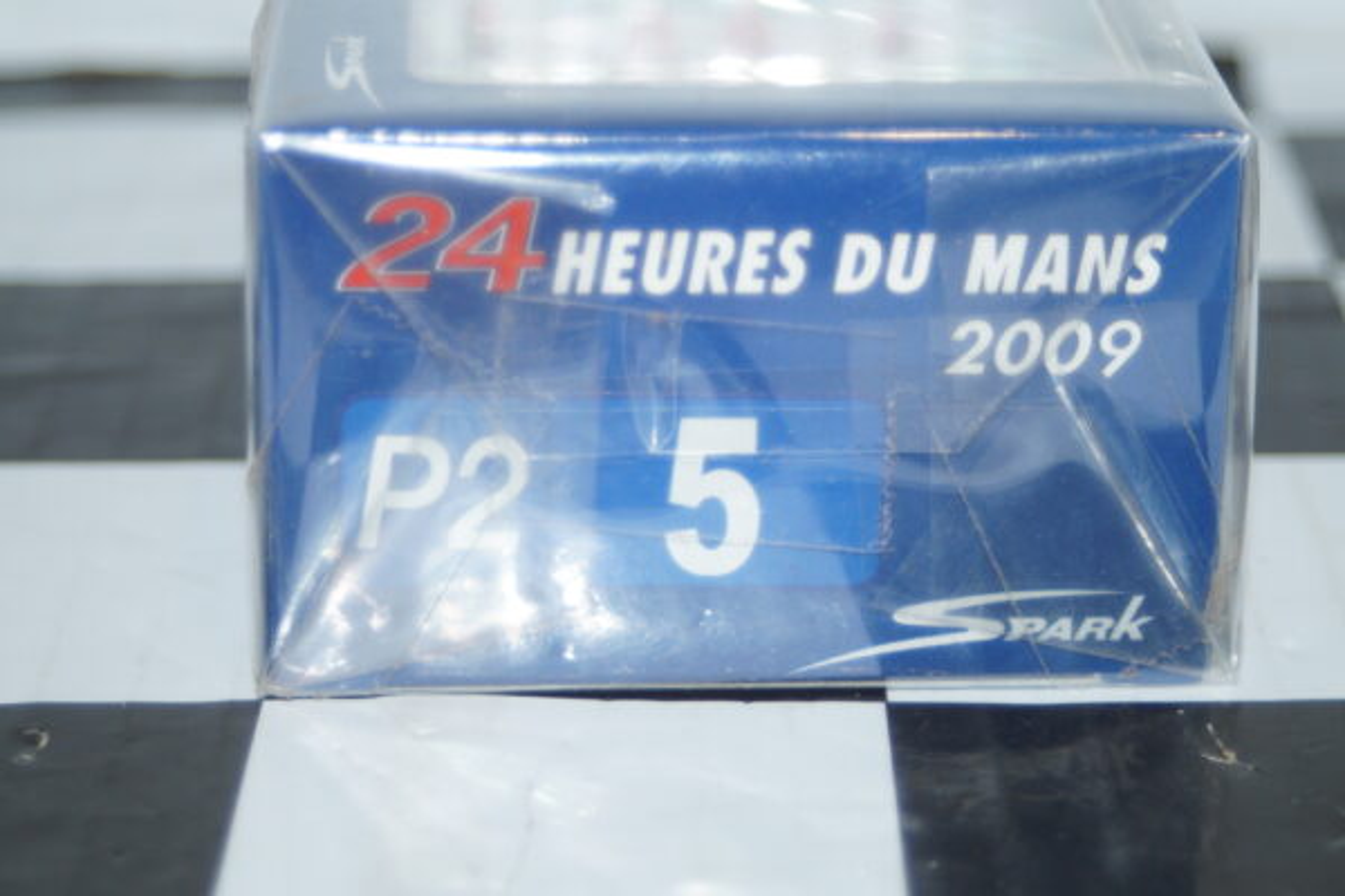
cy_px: 448
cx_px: 672
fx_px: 4483
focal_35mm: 120
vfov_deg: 11.4
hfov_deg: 17.1
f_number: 5.6
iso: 400
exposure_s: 1/60
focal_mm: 80
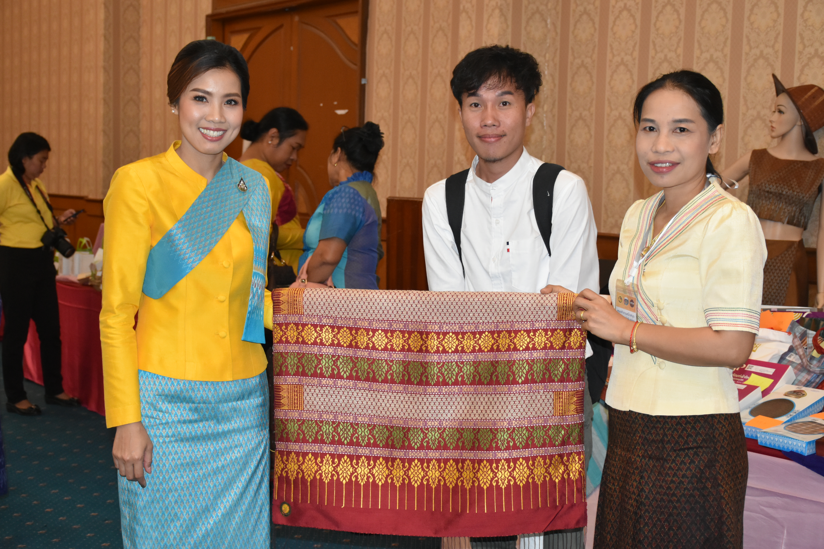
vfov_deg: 26.5
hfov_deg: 38.9
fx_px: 1167
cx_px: 412
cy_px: 274
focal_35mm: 51
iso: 1600
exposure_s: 1/60
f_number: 4.2
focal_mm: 34
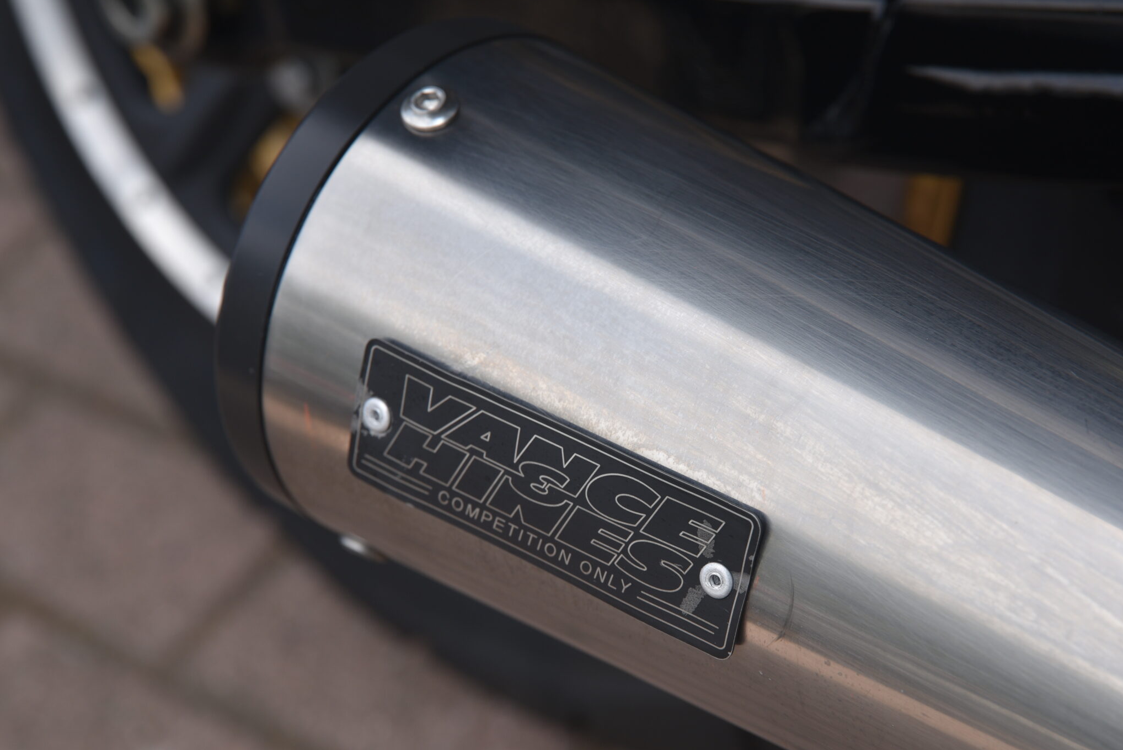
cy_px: 468
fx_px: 2746
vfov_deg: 15.5
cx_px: 635
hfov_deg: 23.1
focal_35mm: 88
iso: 100
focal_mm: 70
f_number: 7.1
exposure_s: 1/200
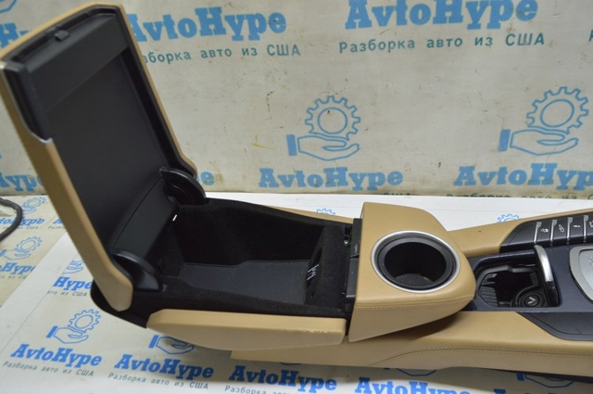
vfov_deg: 43.5
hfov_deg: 62.0
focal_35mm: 30
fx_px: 494
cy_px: 197
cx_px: 296
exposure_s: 1/20
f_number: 5.6
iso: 400
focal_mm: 20
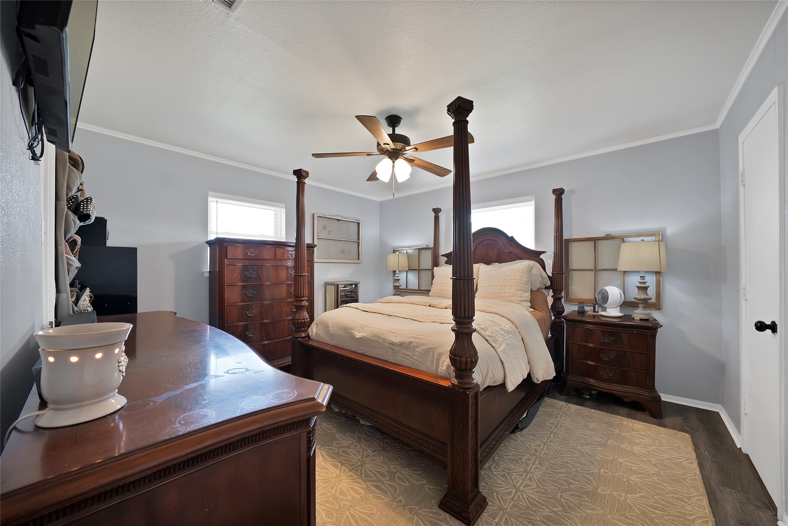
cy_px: 263
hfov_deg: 112.6
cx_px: 394
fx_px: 263
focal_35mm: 12
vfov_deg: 90.1
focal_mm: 12
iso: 640
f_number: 9
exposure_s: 1/3
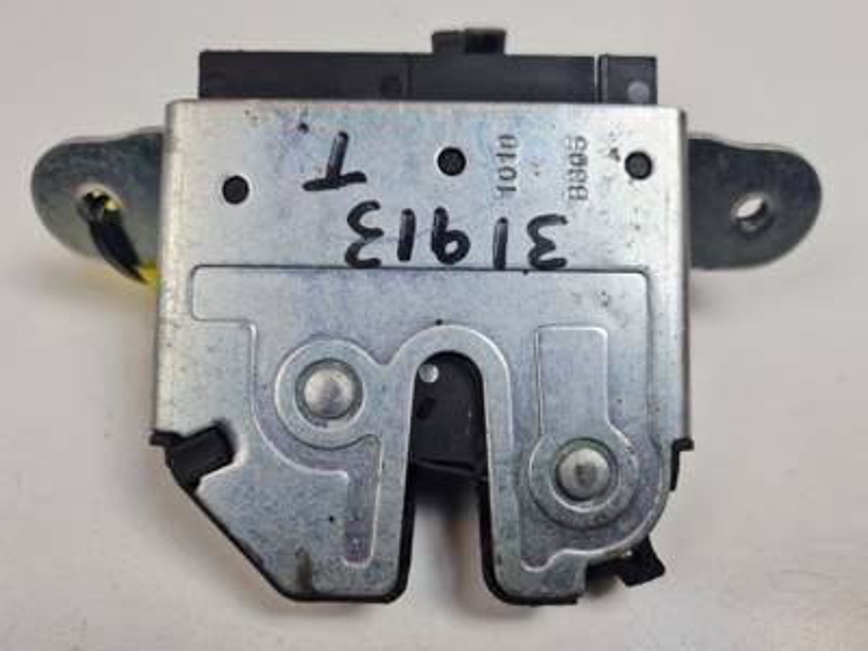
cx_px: 434
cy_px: 326
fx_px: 652
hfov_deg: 67.3
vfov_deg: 53.1
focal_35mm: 26
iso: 50
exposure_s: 1/424
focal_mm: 5.4
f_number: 1.8
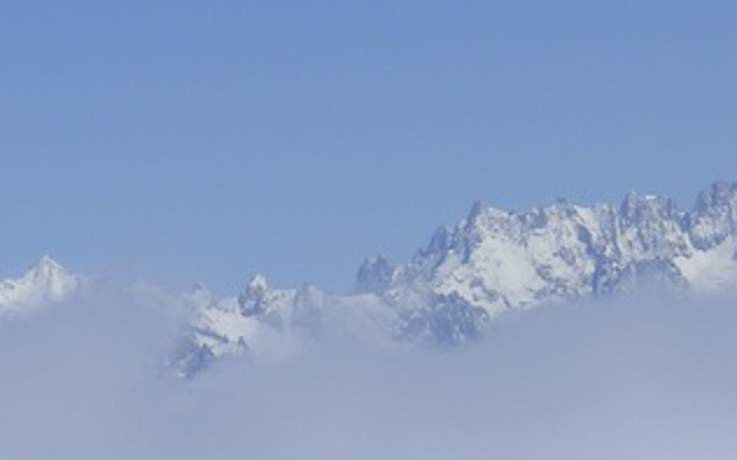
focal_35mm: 256
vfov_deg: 5.1
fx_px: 5138
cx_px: 108
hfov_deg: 8.2
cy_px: 698
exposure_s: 1/2000
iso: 80
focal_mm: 14.9
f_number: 4.5
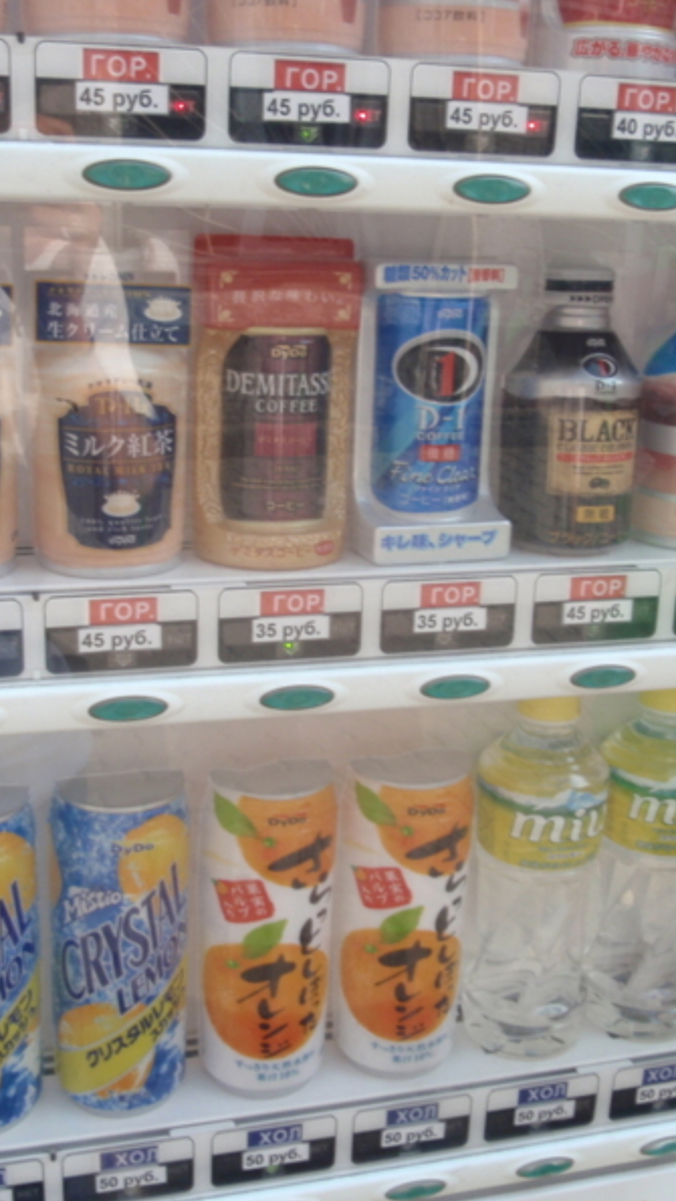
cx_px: 317
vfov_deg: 49.4
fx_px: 1306
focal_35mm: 41
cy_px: 599
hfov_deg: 29.0
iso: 64
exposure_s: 1/60
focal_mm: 5
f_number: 5
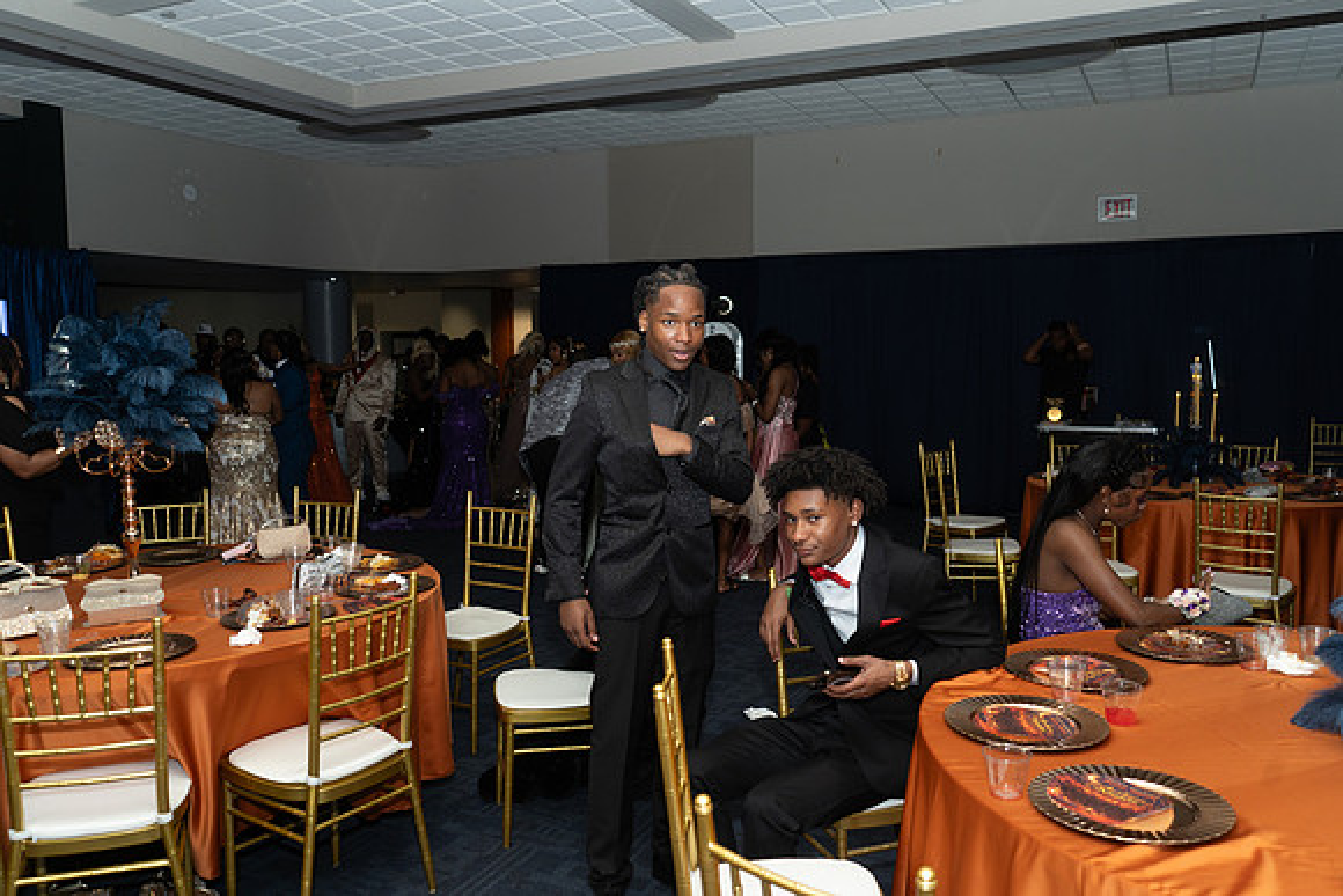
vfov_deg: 45.0
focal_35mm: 29
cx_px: 672
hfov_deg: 63.6
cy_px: 448
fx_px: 1082
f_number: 3.5
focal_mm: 29
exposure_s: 1/125
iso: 320
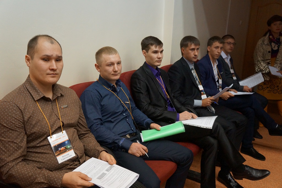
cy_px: 94
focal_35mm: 36
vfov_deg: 36.8
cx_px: 141
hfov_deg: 53.2
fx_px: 282
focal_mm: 24
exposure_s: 1/160
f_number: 4
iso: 2500
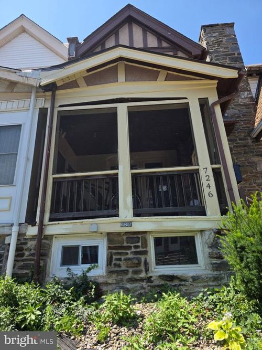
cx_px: 131
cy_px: 175
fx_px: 232
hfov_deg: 58.9
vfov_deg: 73.9
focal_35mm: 23
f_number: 1.7
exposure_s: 1/2228
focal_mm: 6.3
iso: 80
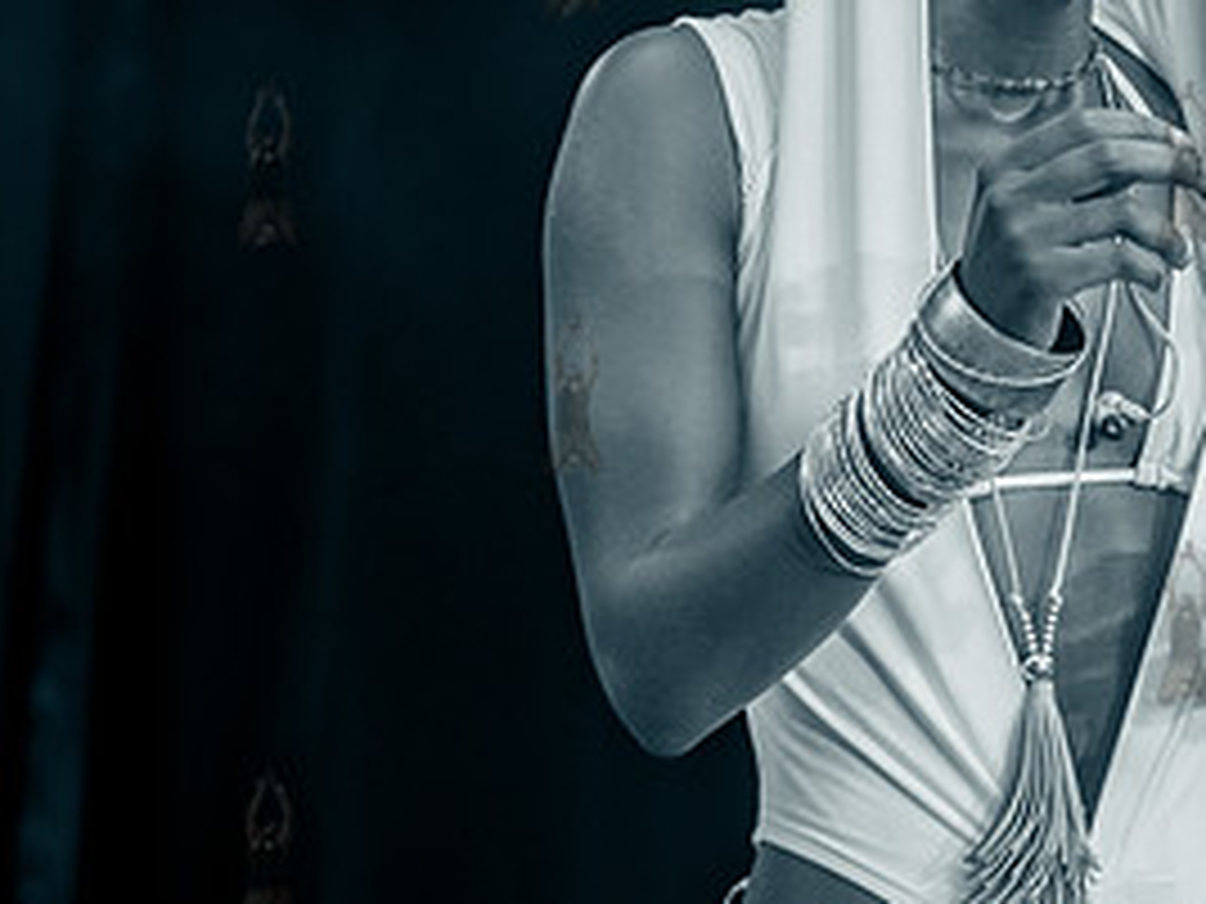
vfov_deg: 6.7
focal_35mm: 220
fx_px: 7665
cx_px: 1153
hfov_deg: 9.0
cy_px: -78
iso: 1000
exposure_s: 1/800
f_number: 4
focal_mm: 70
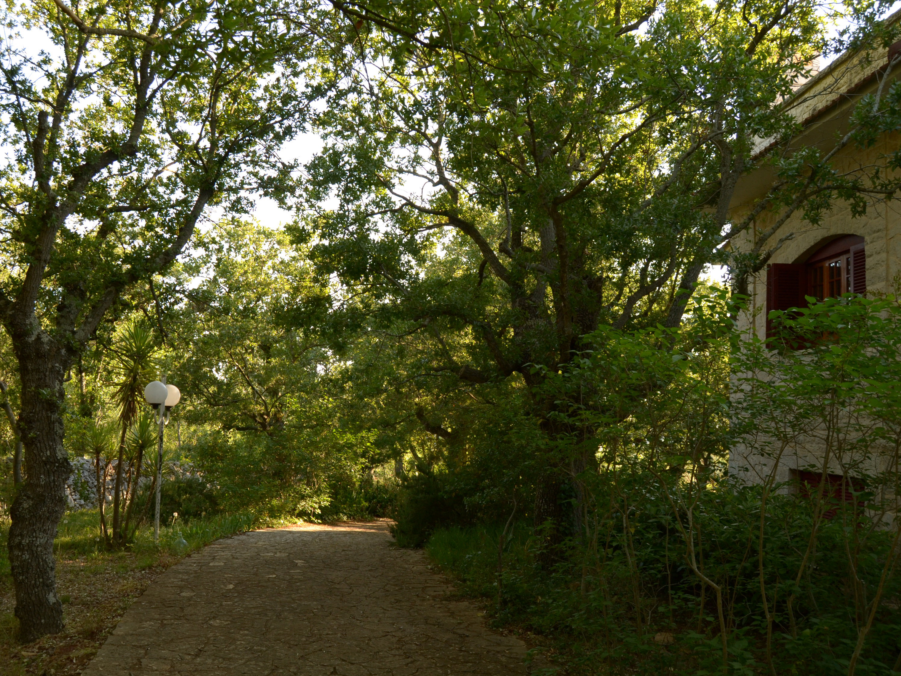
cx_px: 390
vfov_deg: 46.8
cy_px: 336
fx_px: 781
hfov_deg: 59.7
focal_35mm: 30
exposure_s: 1/125
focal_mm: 18
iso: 200
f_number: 5
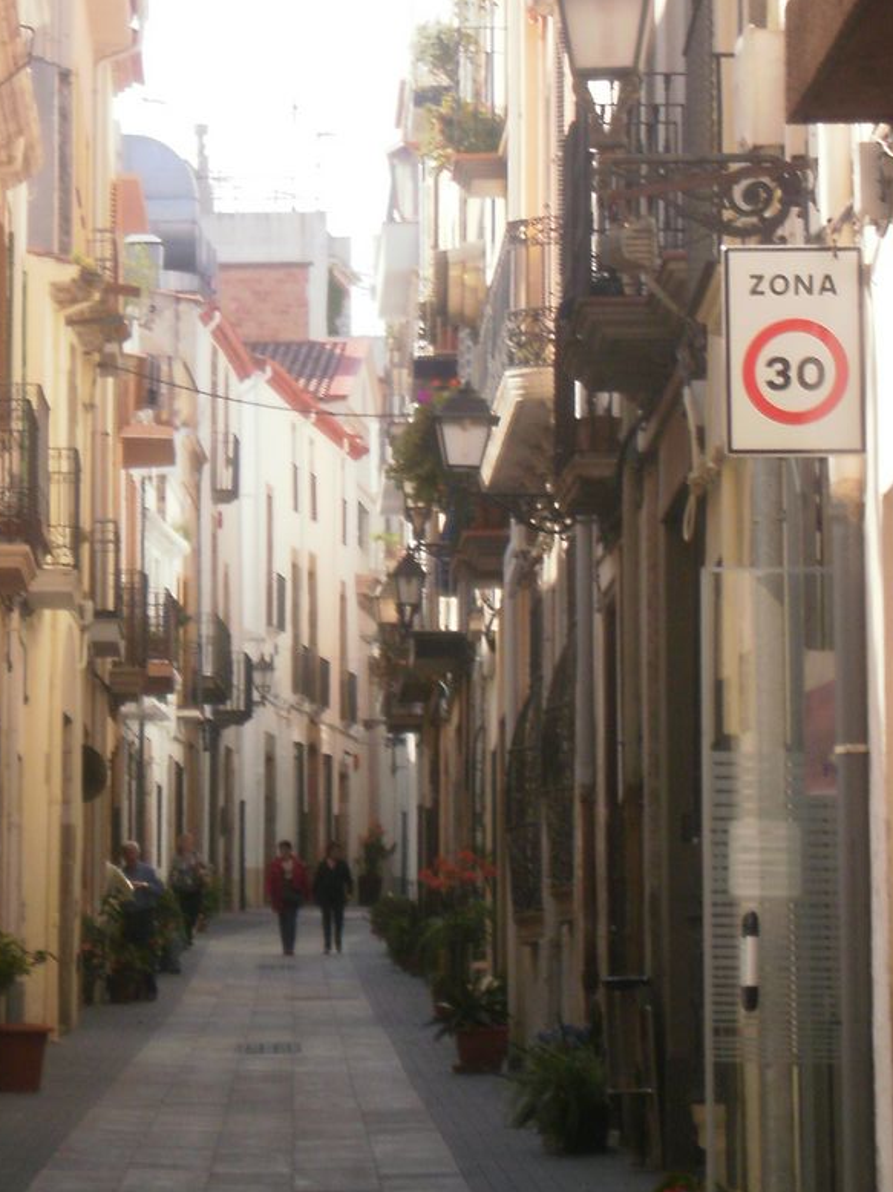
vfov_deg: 9.2
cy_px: 411
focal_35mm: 216
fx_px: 7434
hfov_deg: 6.9
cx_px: 308
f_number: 5.9
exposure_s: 1/160
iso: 100
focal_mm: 18.6
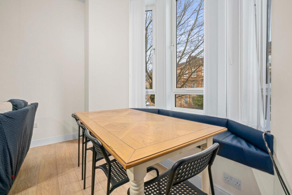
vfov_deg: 77.3
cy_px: 98
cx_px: 146
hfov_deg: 100.4
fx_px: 122
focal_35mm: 15
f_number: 22
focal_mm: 15
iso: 800
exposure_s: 1.6
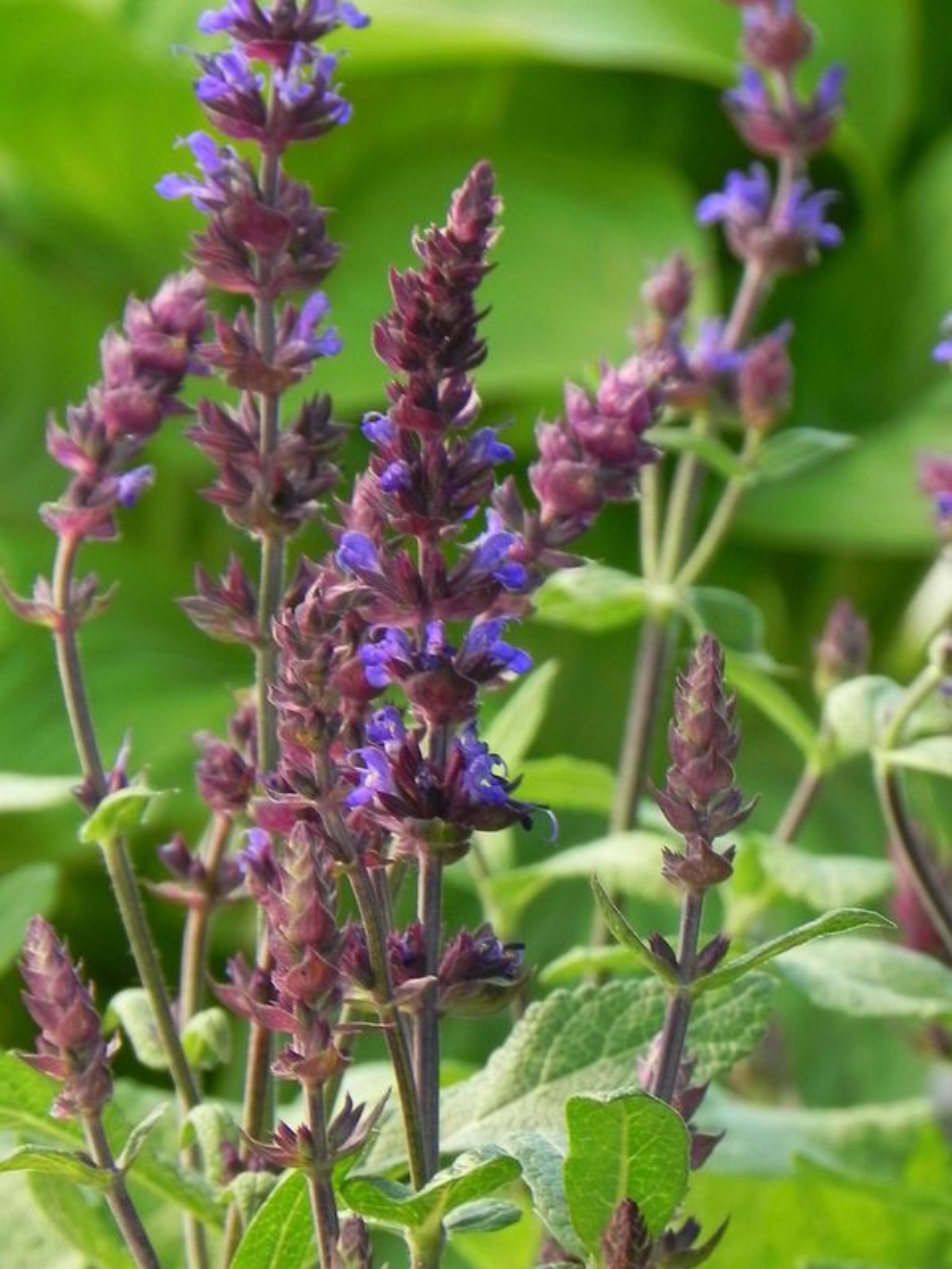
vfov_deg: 6.8
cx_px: 476
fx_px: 10671
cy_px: 634
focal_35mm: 291
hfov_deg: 5.1
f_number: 5.6
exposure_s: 1/100
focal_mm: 51.8
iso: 160
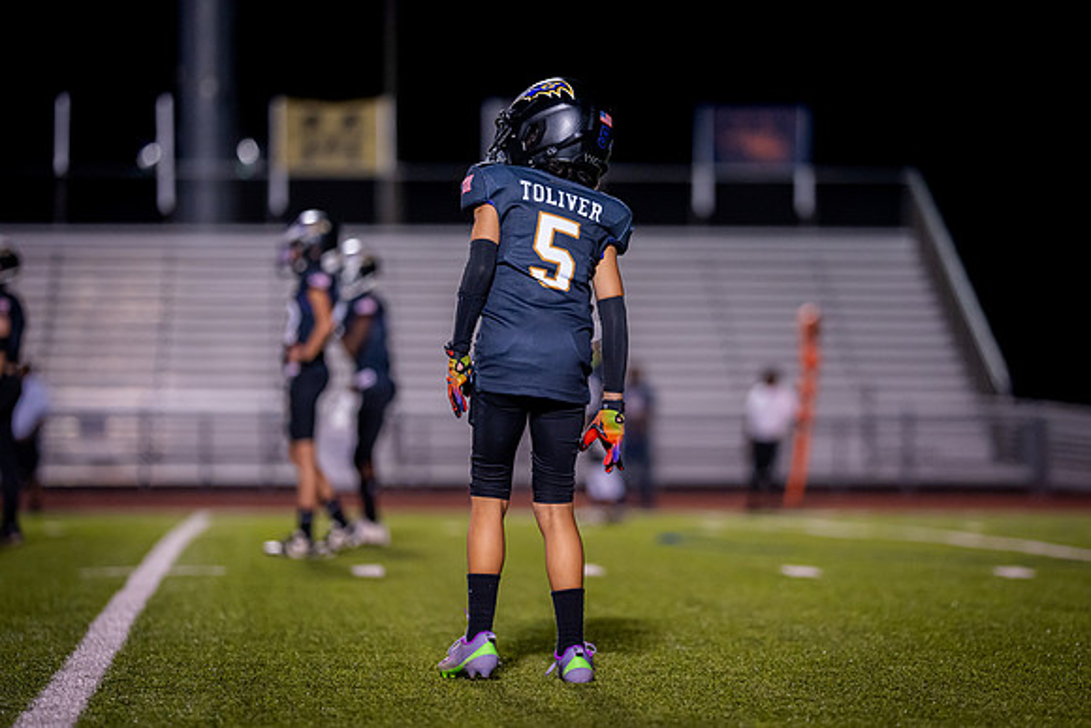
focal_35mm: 157
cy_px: 338
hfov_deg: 13.1
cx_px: 600
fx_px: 4749
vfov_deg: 8.8
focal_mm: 135
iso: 1600
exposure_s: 1/1000
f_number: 1.8
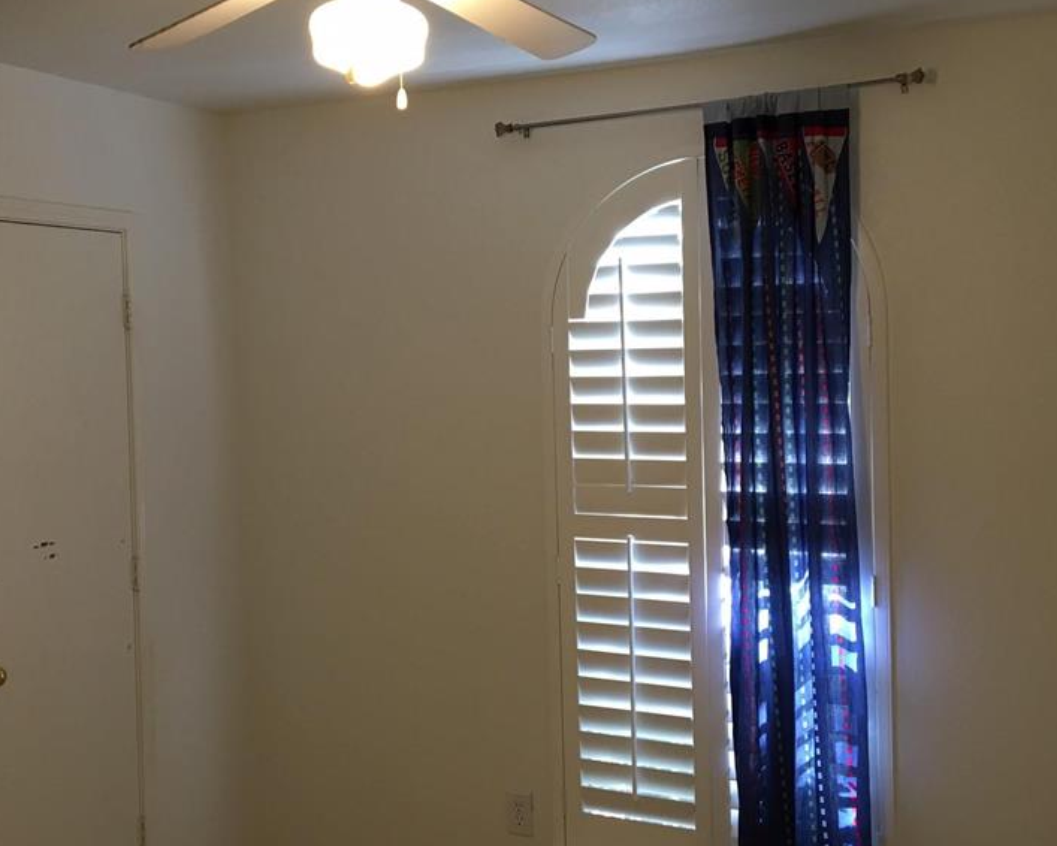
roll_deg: +1.5
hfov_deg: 44.7
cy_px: 395
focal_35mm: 41
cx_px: 469
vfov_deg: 36.5
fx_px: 1283
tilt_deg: -3.9
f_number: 2.2
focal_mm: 4.15
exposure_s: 1/30
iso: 80
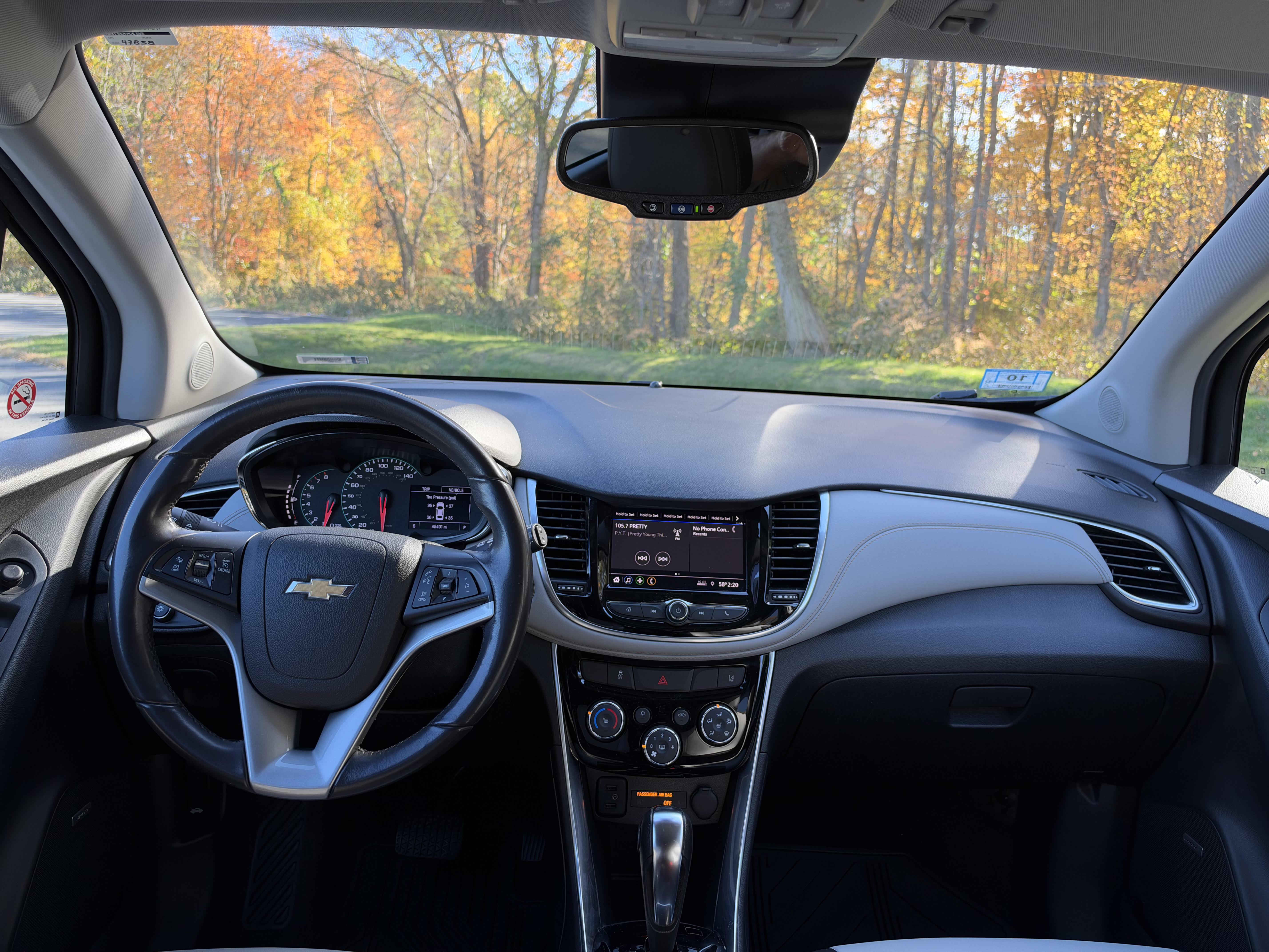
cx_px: 634
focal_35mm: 24
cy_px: 476
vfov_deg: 56.8
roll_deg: -1.0
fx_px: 880
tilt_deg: -10.8
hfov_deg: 71.6
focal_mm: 6.93
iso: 64
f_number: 1.8
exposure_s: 1/137
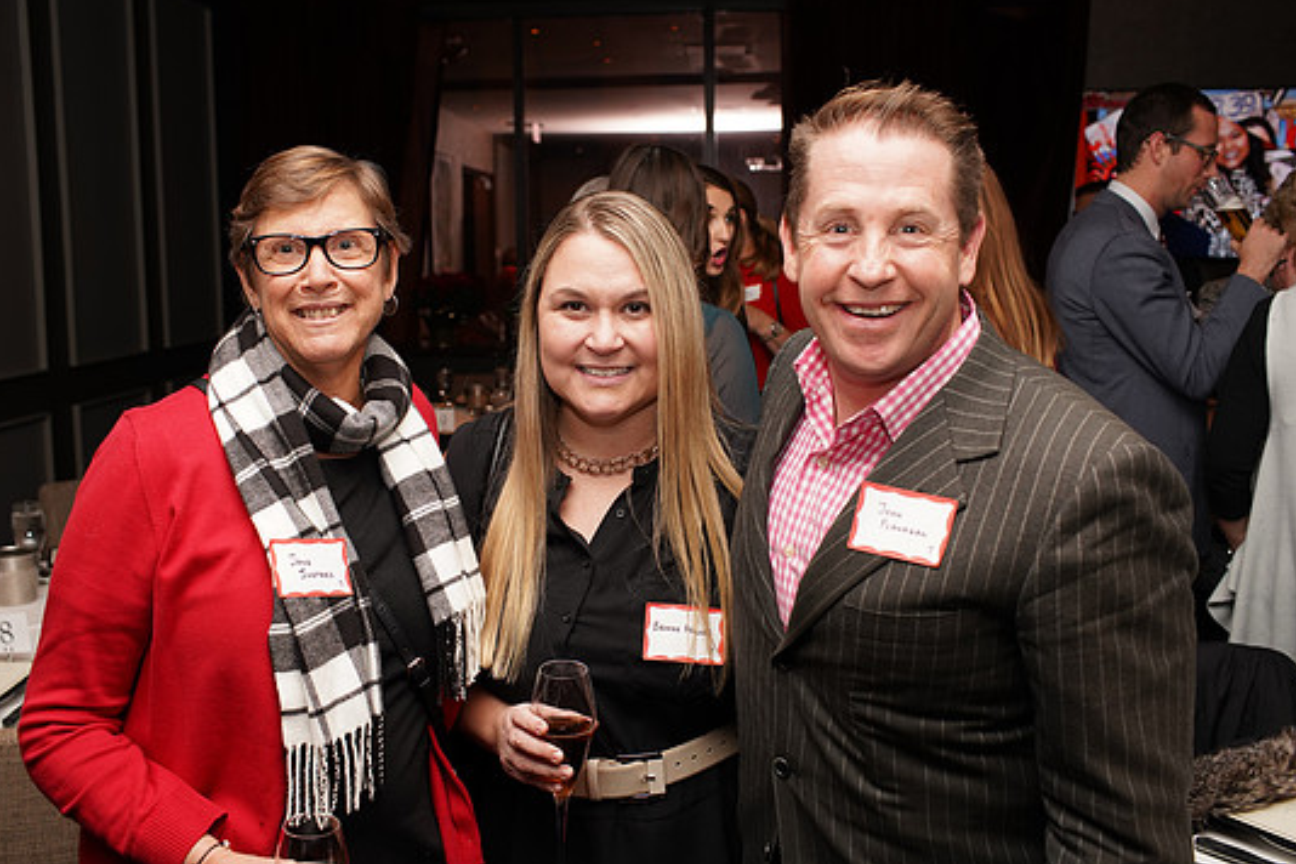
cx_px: 614
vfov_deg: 35.1
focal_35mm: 38
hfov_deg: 50.7
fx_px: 1368
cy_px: 419
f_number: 5
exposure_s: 1/100
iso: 1000
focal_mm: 35
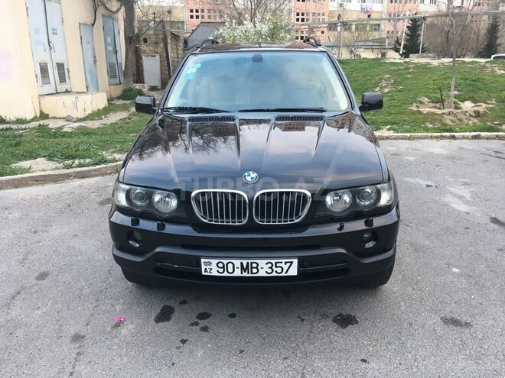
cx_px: 252
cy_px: 189
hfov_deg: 61.7
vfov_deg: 48.2
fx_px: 423
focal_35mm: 29
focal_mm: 4.15
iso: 25
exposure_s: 1/33
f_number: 2.2
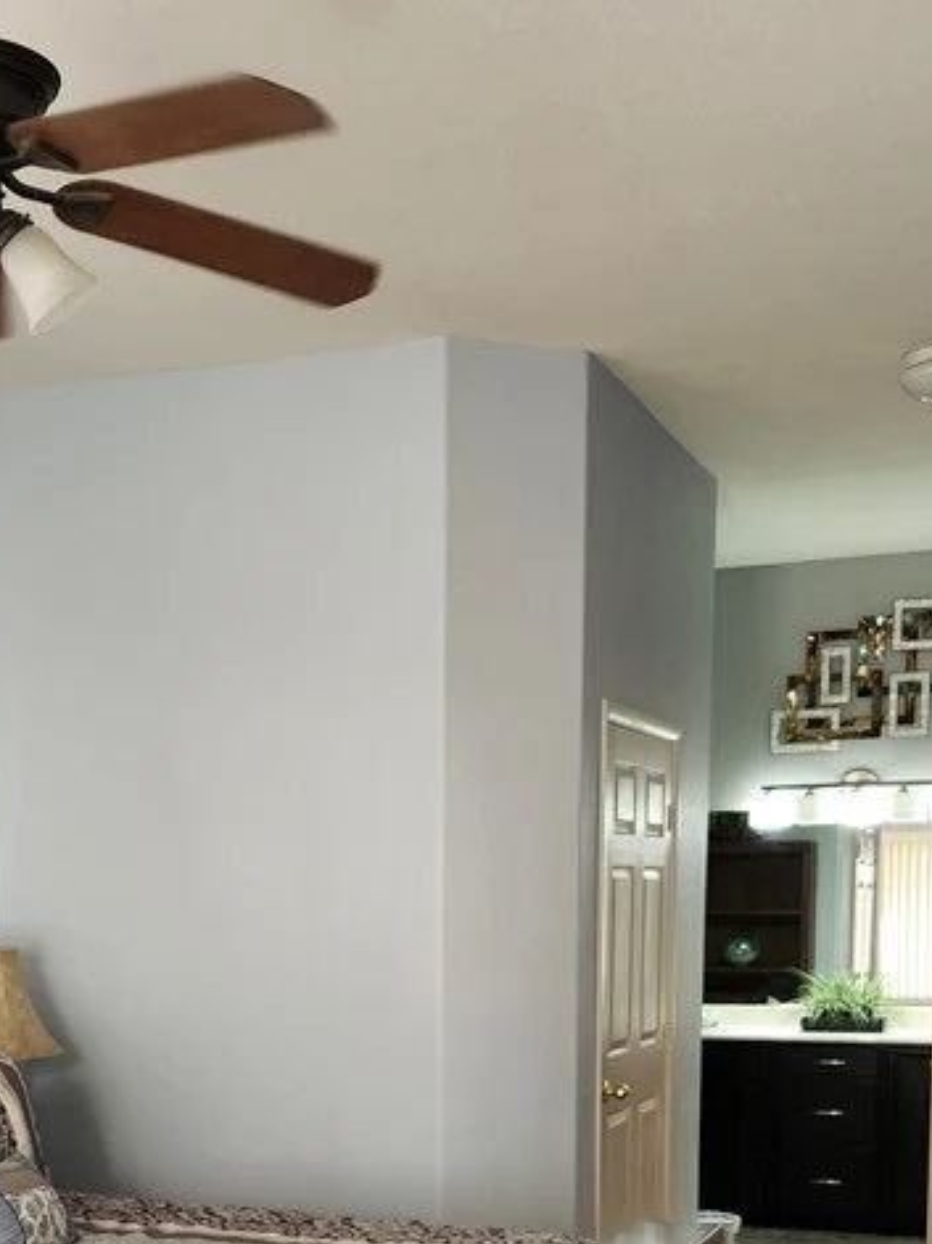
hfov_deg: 28.8
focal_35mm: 50
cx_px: 264
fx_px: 1796
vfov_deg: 35.9
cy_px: 1120
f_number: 1.8
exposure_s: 1/120
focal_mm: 5.54
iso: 400
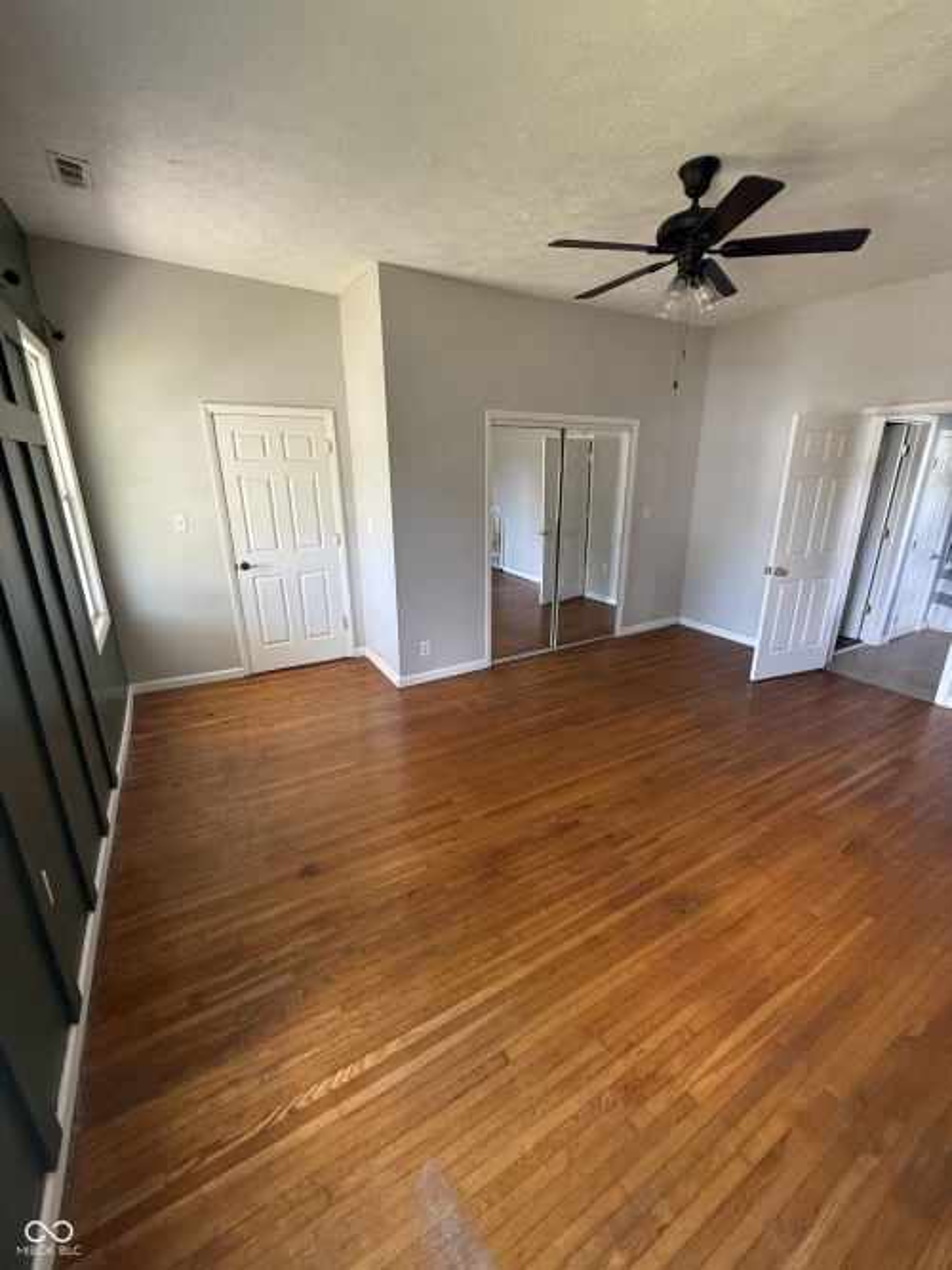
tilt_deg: -16.7
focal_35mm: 14
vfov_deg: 102.1
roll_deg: -0.1
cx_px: 476
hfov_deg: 85.7
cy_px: 635
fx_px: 514
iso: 320
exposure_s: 1/99
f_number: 2.2
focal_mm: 2.22
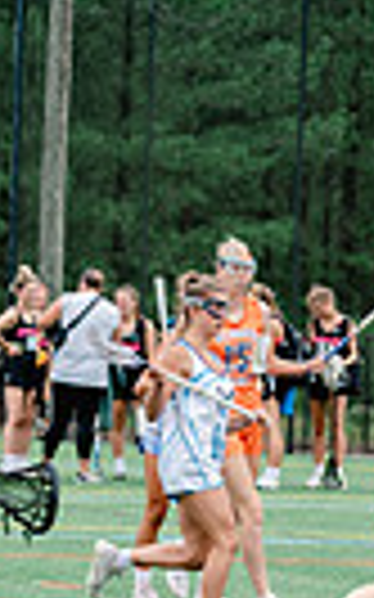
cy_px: 470
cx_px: 1239
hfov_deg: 2.5
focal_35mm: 515
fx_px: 8408
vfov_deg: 4.1
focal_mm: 116
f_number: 4.5
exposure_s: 1/320
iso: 250
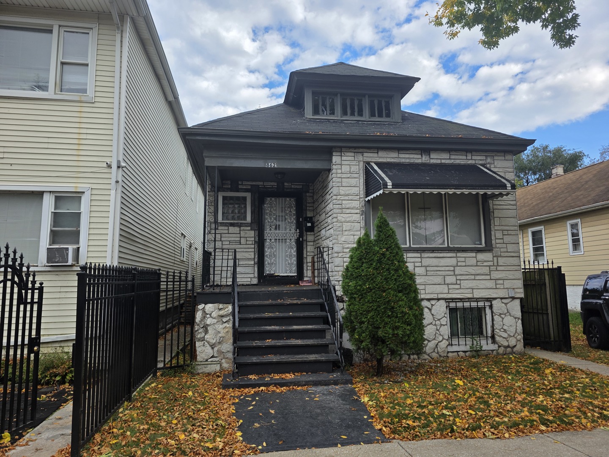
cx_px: 304
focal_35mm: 23
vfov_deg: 58.9
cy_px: 228
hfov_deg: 73.9
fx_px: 405
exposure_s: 1/2163
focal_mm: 6.3
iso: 80
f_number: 1.7
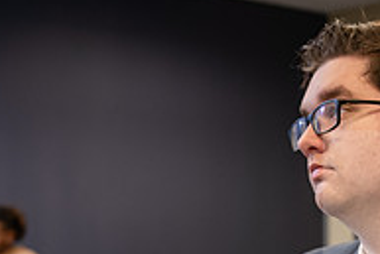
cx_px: 264
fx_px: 1109
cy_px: 369
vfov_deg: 12.5
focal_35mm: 105
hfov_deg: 19.4
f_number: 2.8
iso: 800
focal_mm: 35
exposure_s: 1/160
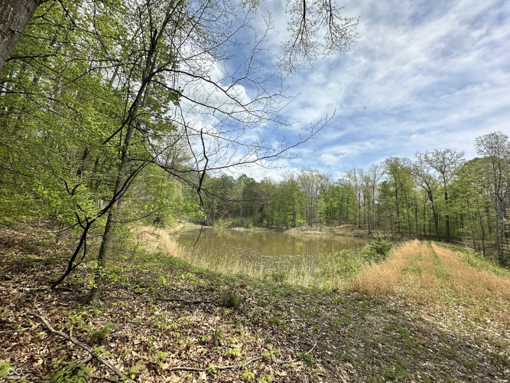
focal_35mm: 14
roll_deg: -4.0
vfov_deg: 85.7
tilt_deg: +8.4
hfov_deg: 102.1
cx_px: 255
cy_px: 192
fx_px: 206
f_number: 2.2
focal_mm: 2.22
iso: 40
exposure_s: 1/2257
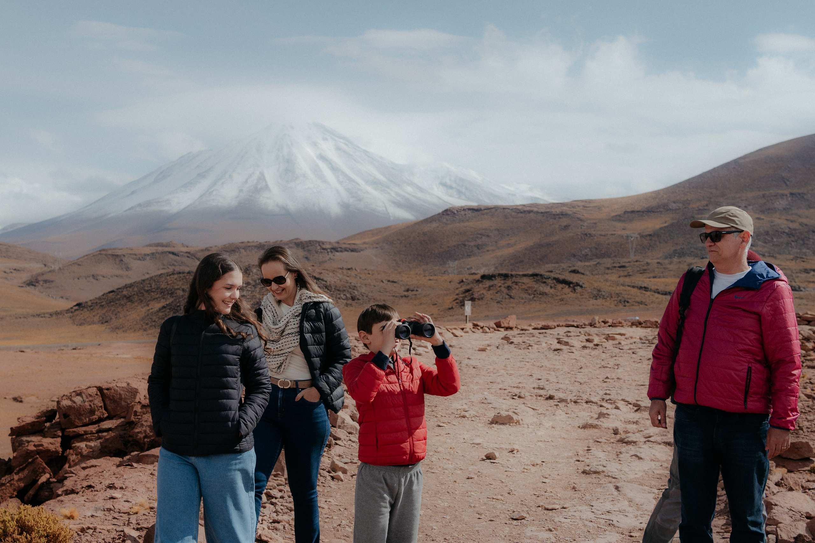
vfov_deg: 23.9
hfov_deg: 35.2
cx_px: 372
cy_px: 249
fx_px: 1284
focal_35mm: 57
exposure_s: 1/3200
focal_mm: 35
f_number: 4.5
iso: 200
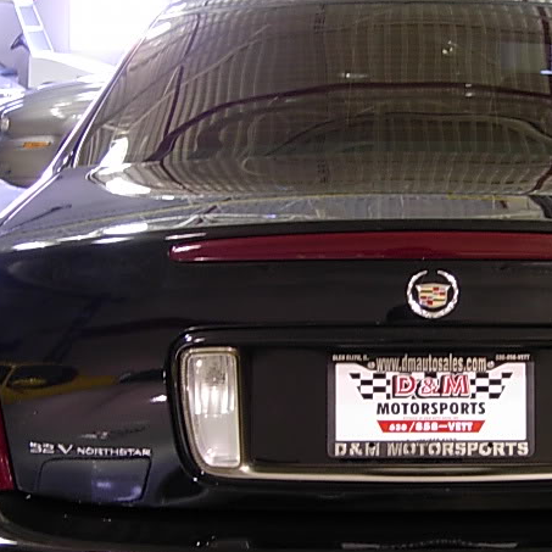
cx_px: 423
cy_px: 366
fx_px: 1371
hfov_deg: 22.5
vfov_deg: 22.7
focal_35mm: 76
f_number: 2.8
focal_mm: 7.8
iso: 79
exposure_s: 1/7
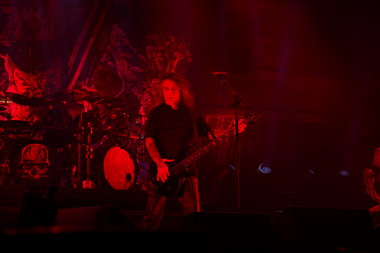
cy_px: 126
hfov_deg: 27.7
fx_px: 770
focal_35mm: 73
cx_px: 190
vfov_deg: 18.7
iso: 200
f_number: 4
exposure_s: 1/80
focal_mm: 73
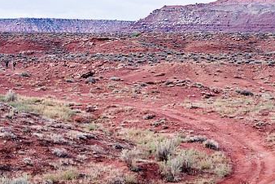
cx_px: 169
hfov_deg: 17.0
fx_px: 917
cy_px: 68
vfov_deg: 11.4
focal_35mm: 120
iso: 5000
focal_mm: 70
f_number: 4.5
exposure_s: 1/40
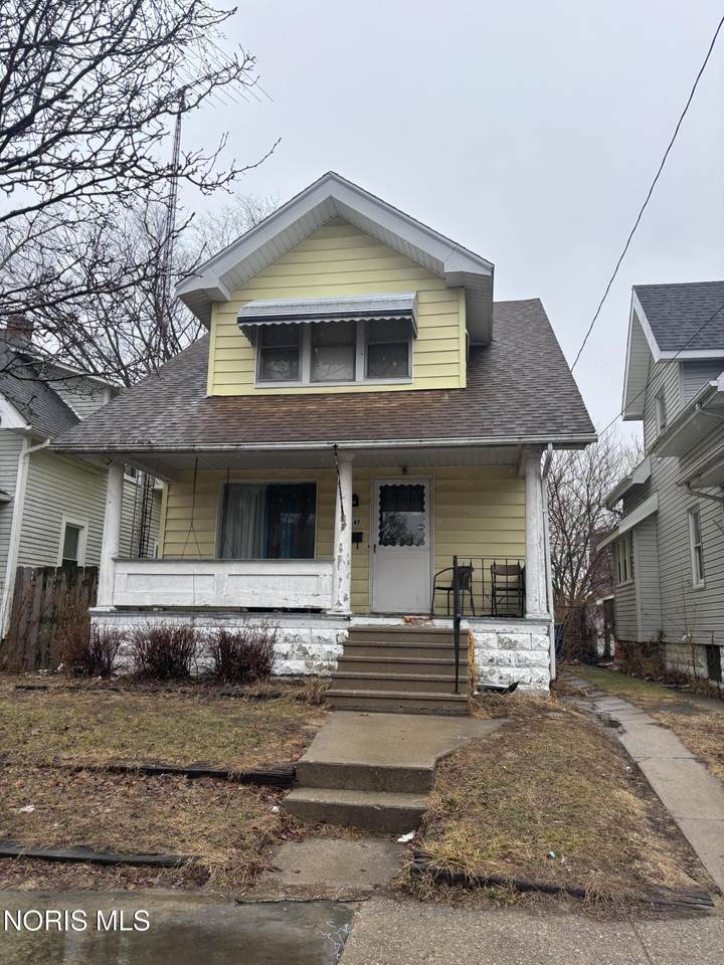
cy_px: 482
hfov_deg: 53.1
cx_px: 362
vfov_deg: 67.3
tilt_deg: +10.8
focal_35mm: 26
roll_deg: -1.1
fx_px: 725
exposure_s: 1/997
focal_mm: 5.96
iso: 50
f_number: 1.6
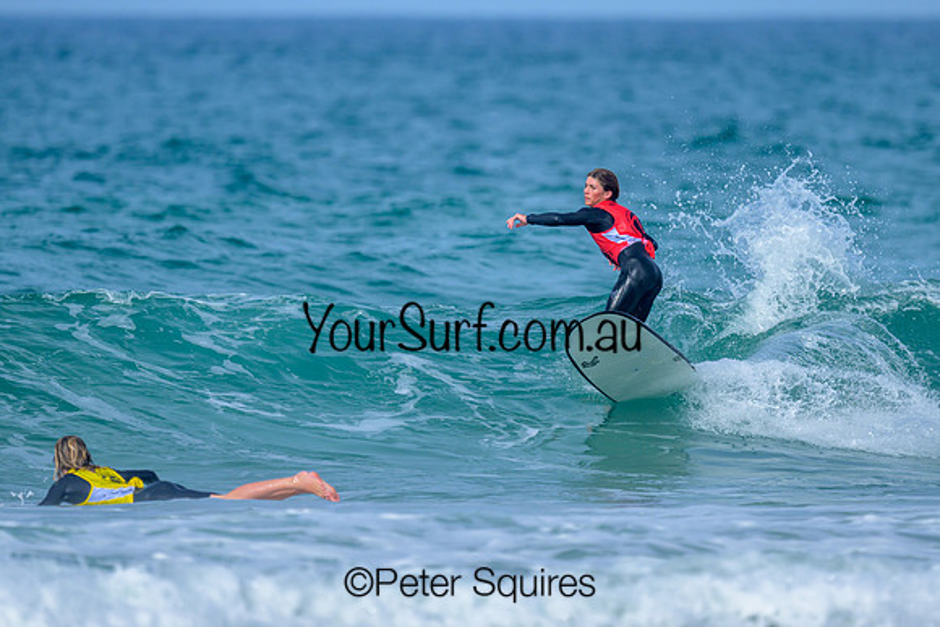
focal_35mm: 1100
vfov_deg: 1.3
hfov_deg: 1.9
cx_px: 578
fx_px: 28727
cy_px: 201
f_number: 6.3
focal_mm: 800
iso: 220
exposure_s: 1/2000
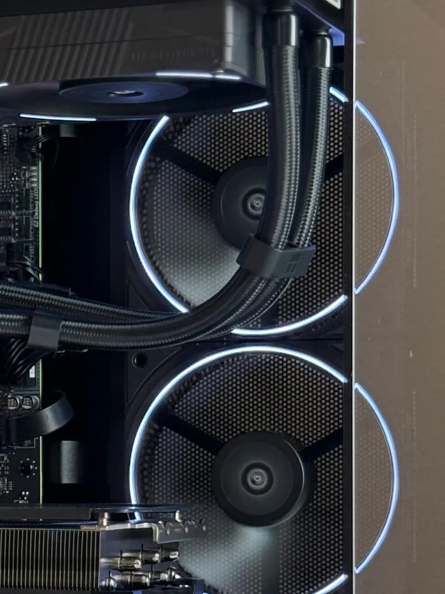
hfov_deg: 10.0
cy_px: 472
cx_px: -103
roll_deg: -1.2
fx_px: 2503
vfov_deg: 13.5
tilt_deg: +1.0
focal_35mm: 146
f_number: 1.78
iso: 200
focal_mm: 6.76
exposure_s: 1/60
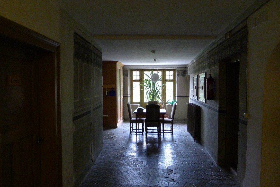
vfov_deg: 51.3
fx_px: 194
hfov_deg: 71.5
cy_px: 95
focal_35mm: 25
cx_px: 135
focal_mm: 5.1
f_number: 2
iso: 800
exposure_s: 1/30
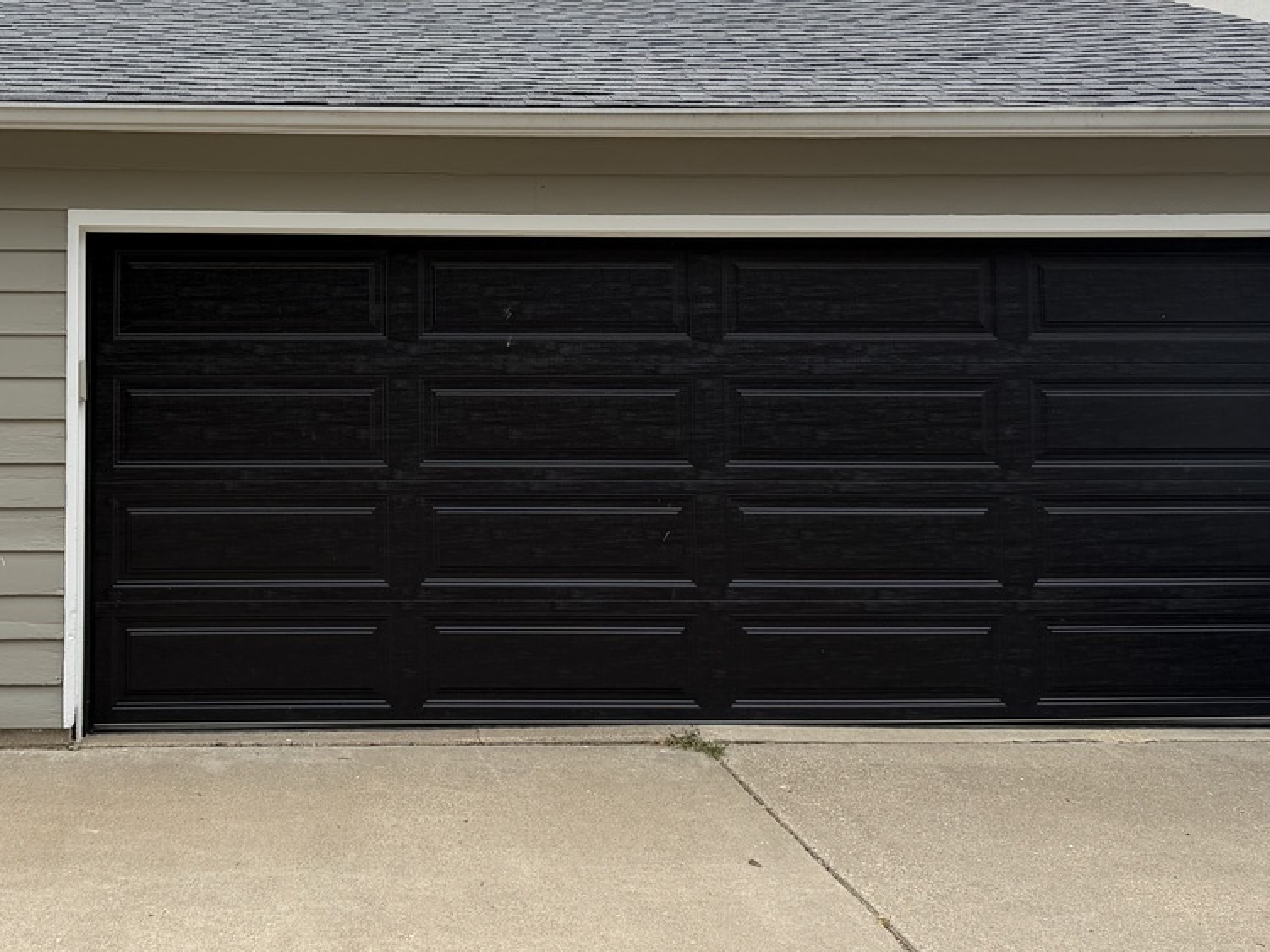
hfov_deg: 39.8
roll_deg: +0.9
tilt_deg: +1.9
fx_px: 1687
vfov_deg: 31.1
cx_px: 277
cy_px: 262
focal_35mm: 46
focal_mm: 6.76
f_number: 1.78
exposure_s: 1/2370
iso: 80
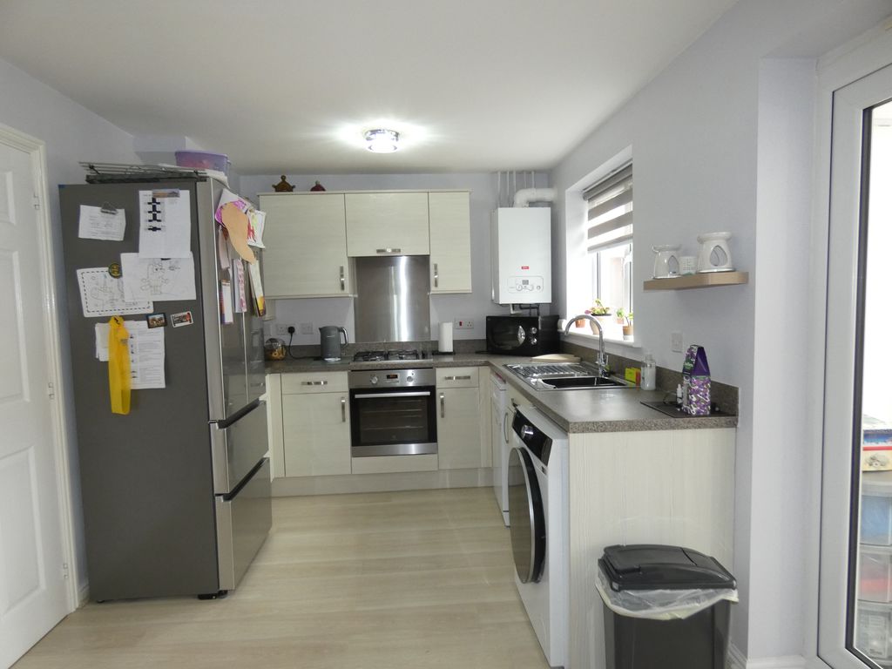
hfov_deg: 81.7
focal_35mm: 20
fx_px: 515
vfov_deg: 66.0
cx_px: 446
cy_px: 334
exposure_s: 1/60
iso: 250
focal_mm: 3.6
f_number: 2.8
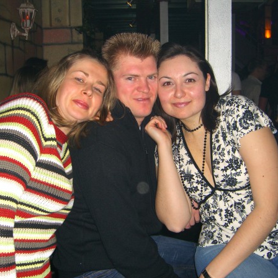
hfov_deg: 37.5
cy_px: 139
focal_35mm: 45
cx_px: 129
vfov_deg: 37.6
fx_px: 409
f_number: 2.8
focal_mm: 7.9
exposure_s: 1/60
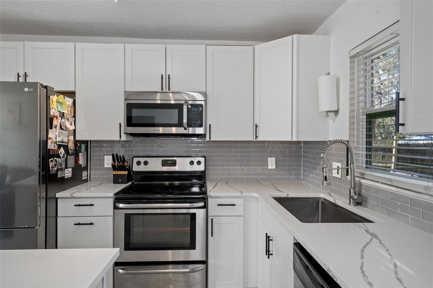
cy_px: 144
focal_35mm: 21
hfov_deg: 81.2
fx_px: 253
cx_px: 216
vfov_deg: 59.5
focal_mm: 21
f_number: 8
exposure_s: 1/2
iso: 320
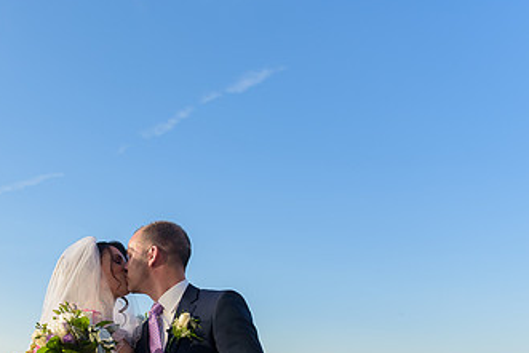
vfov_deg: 31.0
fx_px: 617
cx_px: 133
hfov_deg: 44.8
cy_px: 290
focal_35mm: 42
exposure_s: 1/1600
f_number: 3.2
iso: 200
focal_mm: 24
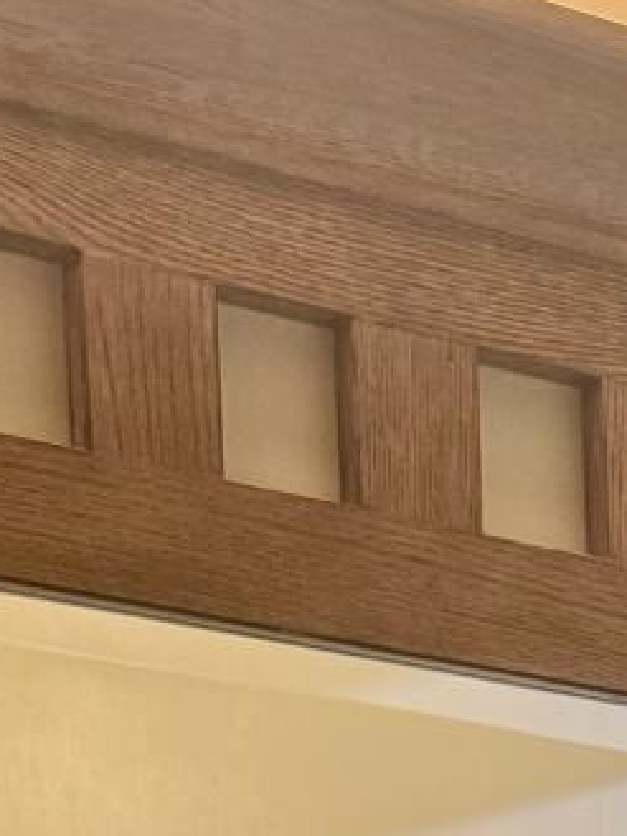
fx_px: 3524
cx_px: 1503
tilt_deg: -10.5
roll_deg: -0.8
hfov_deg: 9.1
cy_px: 2300
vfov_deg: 10.6
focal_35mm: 146
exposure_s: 1/60
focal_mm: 6.76
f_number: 1.78
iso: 160
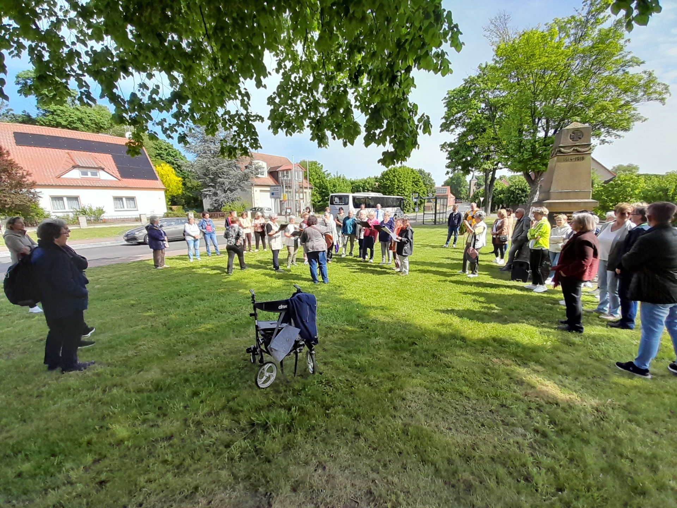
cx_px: 338
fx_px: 254
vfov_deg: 89.9
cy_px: 254
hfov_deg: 106.2
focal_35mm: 13
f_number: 2.2
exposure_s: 1/781
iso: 40
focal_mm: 1.13
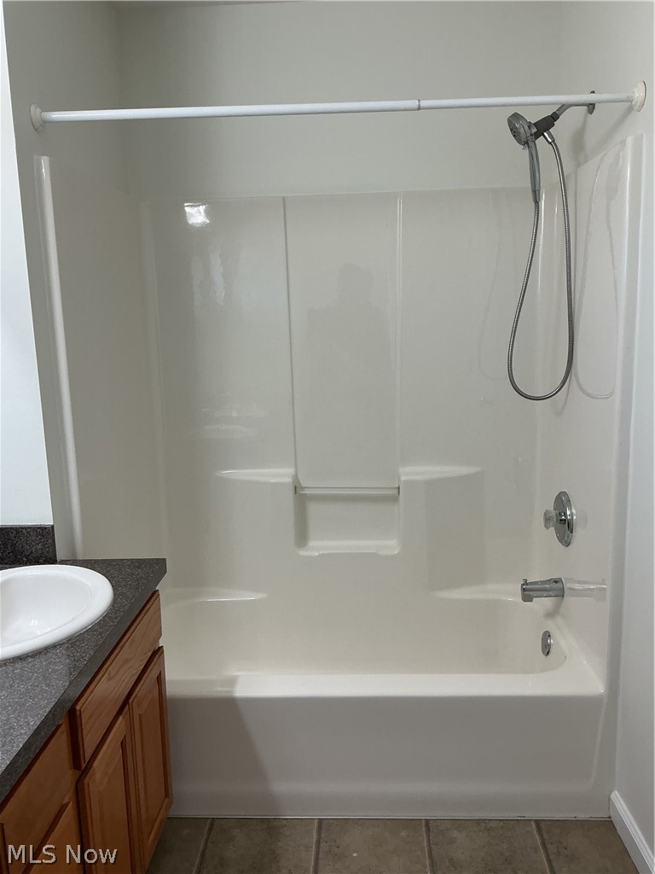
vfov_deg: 61.7
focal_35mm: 29
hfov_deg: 48.2
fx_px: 732
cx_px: 328
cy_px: 437
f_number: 1.8
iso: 50
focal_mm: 3
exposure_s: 1/60
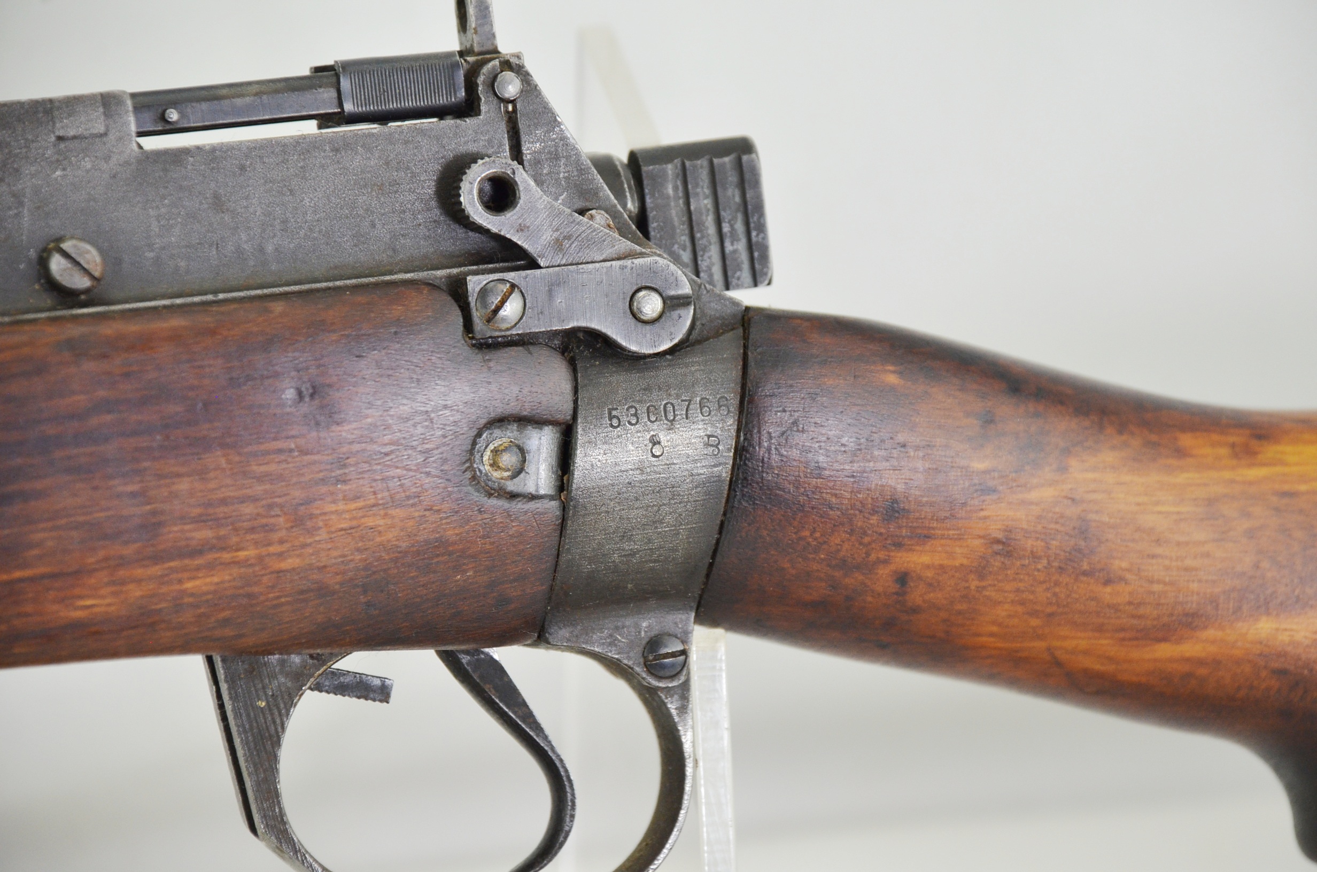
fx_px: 7393
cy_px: 436
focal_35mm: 202
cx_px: 658
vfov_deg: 6.8
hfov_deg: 10.2
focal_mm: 135
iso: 800
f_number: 5.6
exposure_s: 1/200
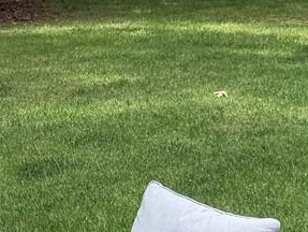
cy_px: 155
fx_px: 1523
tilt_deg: -9.9
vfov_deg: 8.7
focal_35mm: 171
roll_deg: -1.4
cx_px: 46
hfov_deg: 11.5
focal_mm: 6.76
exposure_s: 1/1174
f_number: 1.78
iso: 80
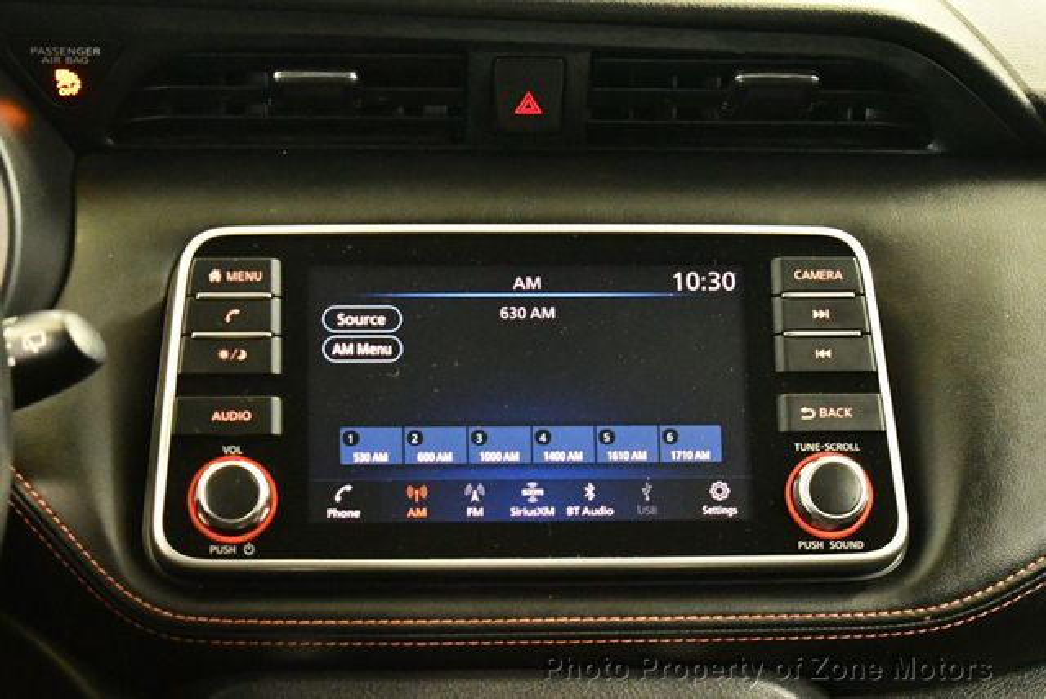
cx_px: 523
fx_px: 3199
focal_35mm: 110
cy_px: 350
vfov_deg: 12.5
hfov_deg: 18.6
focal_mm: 55
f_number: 5.6
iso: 10000
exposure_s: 1/60
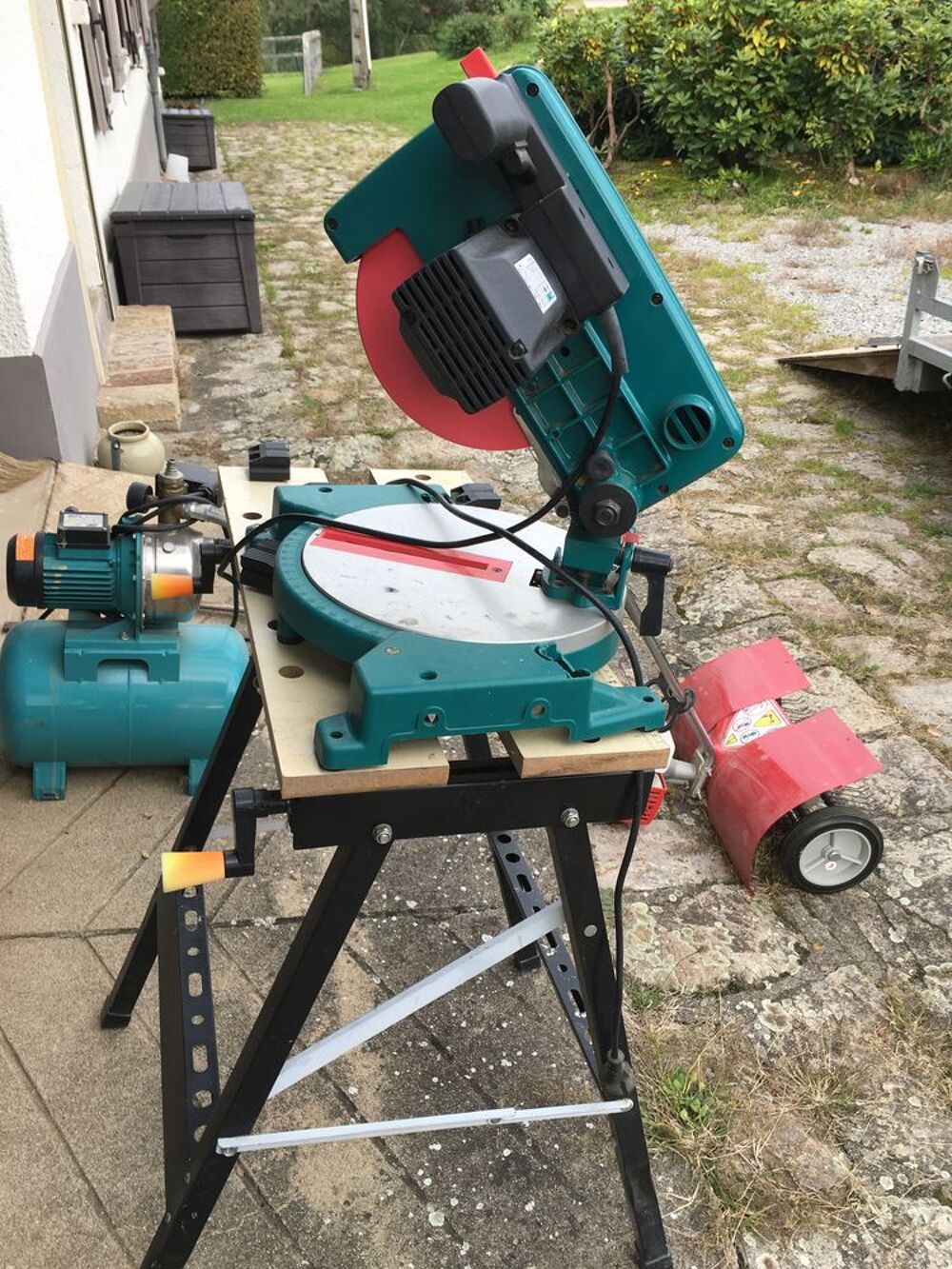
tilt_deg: -31.9
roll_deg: -0.4
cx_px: 476
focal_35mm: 29
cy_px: 634
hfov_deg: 48.2
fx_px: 1063
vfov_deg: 61.7
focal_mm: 4.15
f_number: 2.2
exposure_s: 1/253
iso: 25
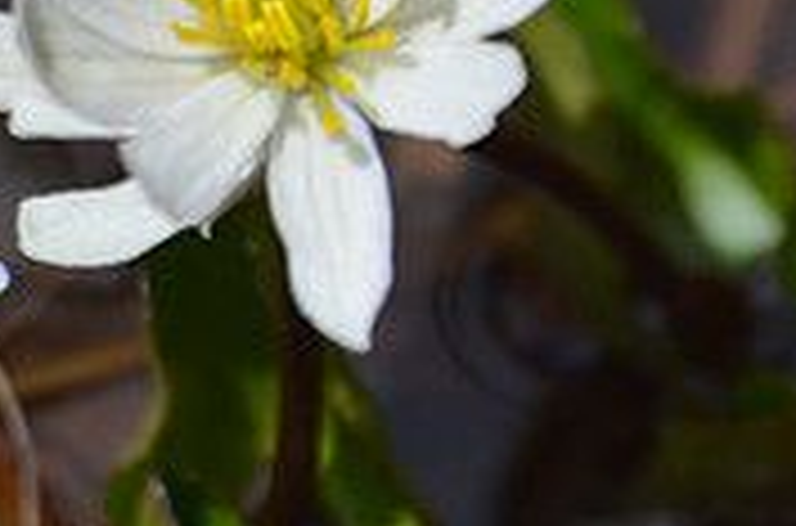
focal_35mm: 1478
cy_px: -184
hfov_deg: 1.4
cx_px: 980
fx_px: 32593
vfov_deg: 0.9
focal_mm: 300
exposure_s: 1/2000
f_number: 7.1
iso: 400
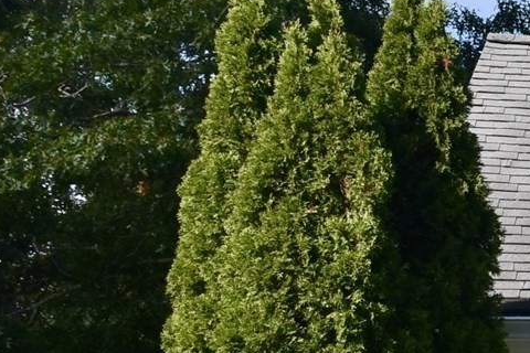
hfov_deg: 9.5
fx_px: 3018
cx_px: 1001
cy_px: 420
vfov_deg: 6.7
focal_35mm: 205
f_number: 8
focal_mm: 32
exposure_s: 1/500
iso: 250
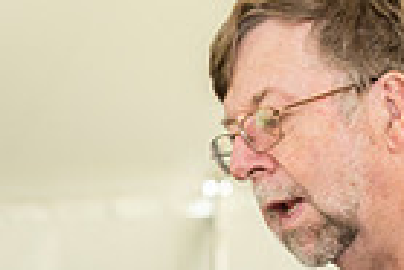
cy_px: 469
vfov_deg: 4.6
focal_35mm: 296
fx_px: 3325
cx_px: -93
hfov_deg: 6.9
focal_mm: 70
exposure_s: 1/250
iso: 500
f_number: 5.6
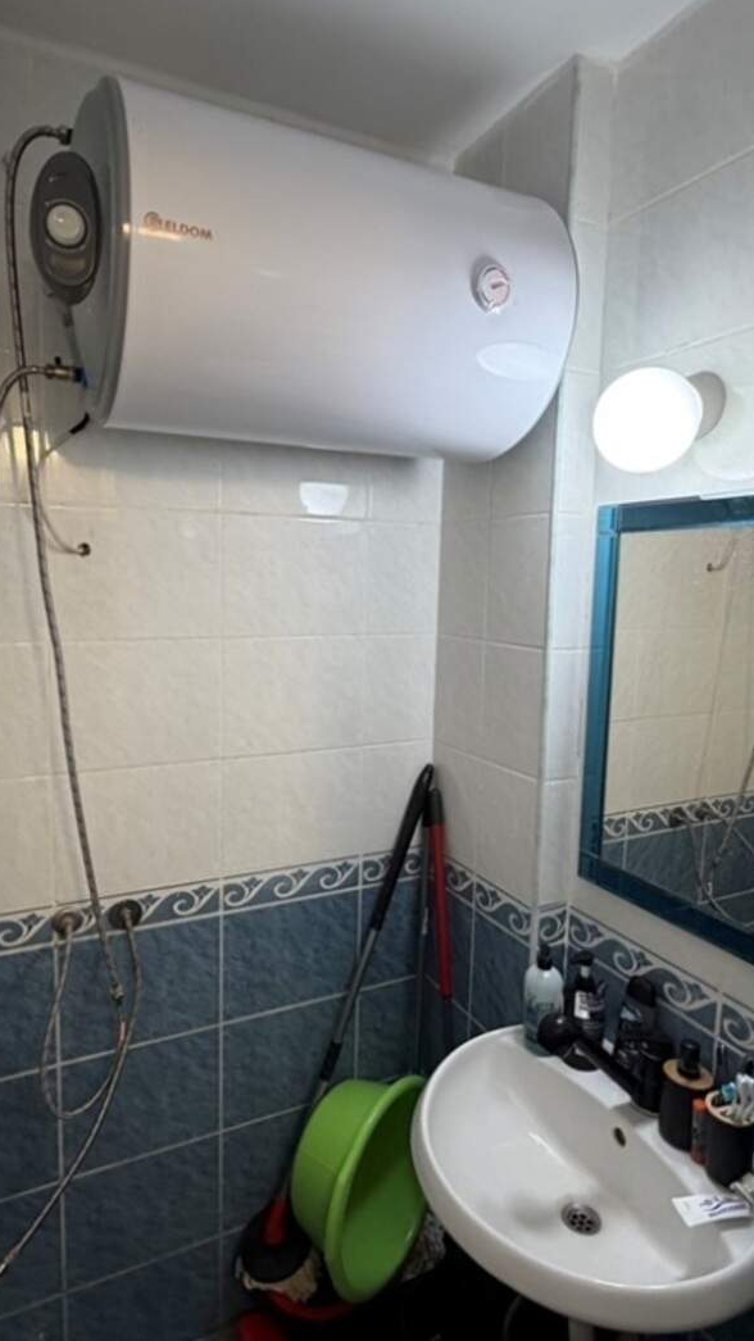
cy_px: 659
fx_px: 747
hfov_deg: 53.4
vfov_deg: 83.8
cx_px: 332
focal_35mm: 21
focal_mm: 2.22
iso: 200
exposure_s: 1/100
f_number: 2.2
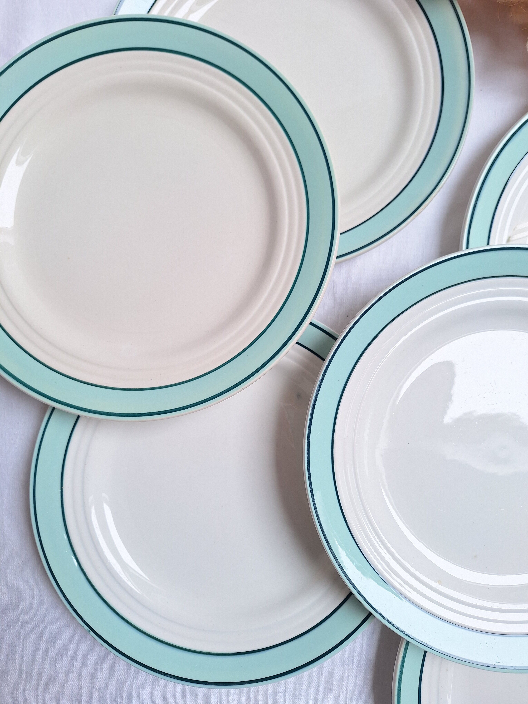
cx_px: 264
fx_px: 468
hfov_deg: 58.9
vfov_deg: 73.9
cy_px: 352
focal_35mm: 23
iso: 40
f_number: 1.8
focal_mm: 5.54
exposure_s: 1/126
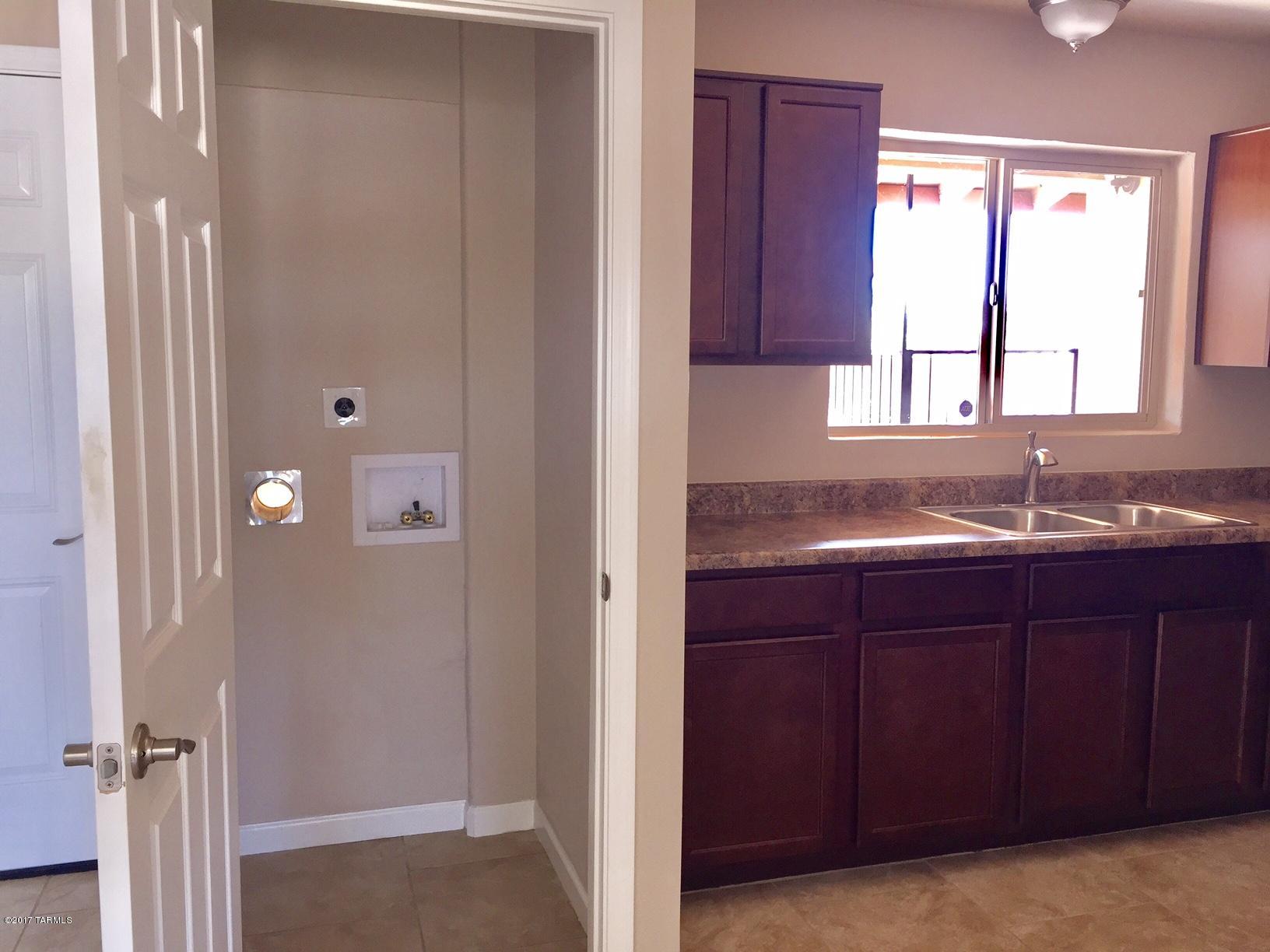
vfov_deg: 48.2
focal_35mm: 29
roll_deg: -1.2
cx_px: 635
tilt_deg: -5.7
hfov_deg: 61.7
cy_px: 476
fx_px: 1064
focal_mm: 4.15
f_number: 2.2
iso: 80
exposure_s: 1/30
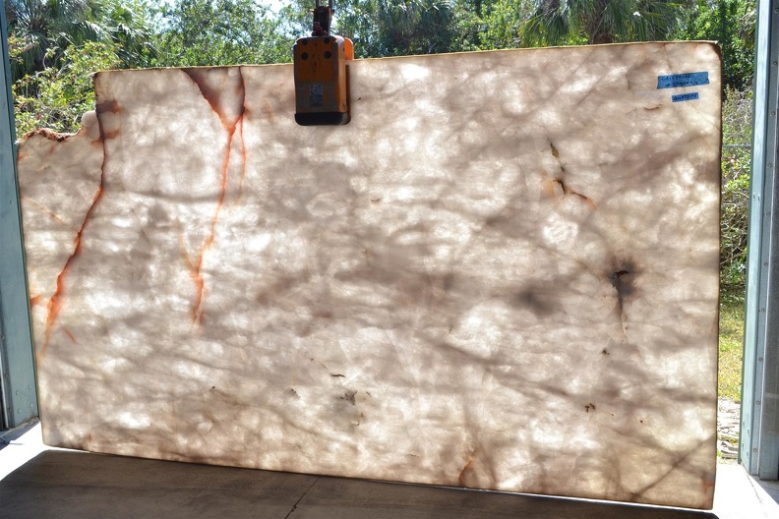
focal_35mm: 39
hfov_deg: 49.6
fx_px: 844
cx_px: 390
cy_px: 260
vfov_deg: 34.2
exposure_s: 1/50
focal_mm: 26
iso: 200
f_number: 11
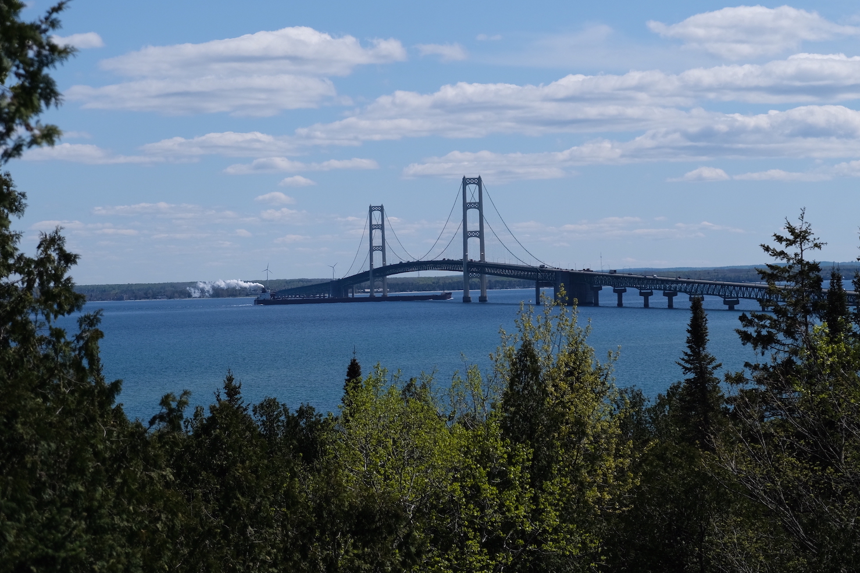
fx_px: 2389
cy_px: 220
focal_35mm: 100
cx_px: 542
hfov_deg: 20.4
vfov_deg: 13.7
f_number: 5
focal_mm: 52.4
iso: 160
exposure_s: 1/1700
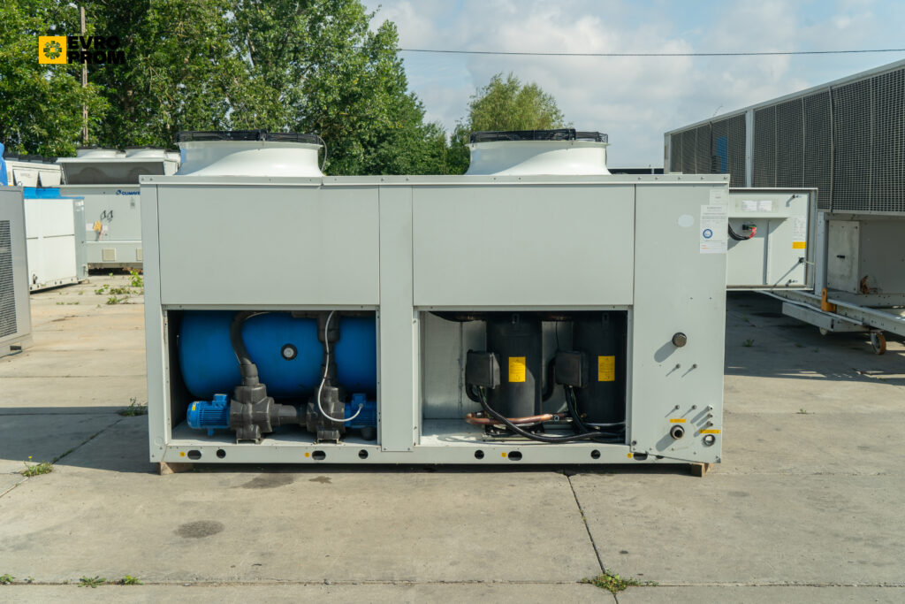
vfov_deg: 37.9
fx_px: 880
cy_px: 302
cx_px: 452
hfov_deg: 54.4
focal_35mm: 35
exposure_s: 1/160
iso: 100
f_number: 8
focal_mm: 35
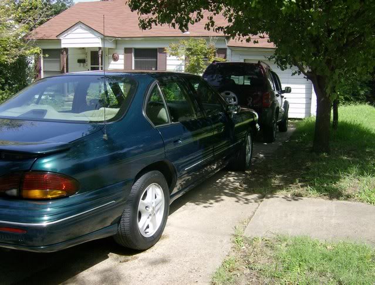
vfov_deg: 40.0
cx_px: 188
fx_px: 392
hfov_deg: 51.1
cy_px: 142
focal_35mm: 36
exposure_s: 1/273
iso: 100
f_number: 4.7
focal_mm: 6
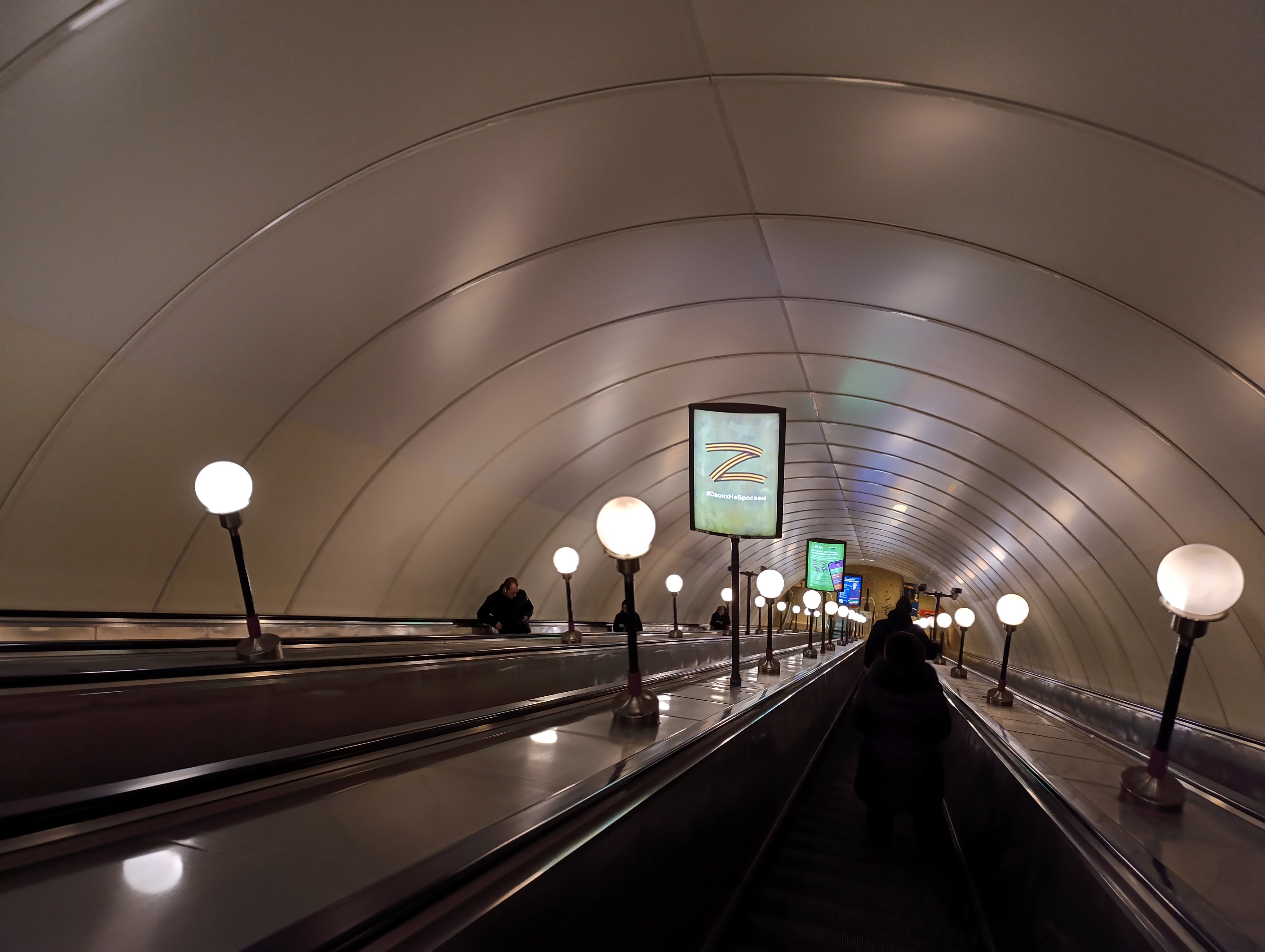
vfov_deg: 59.0
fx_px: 842
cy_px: 476
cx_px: 632
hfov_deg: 73.8
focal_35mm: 23
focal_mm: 6.14
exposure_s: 1/60
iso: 800
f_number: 1.6
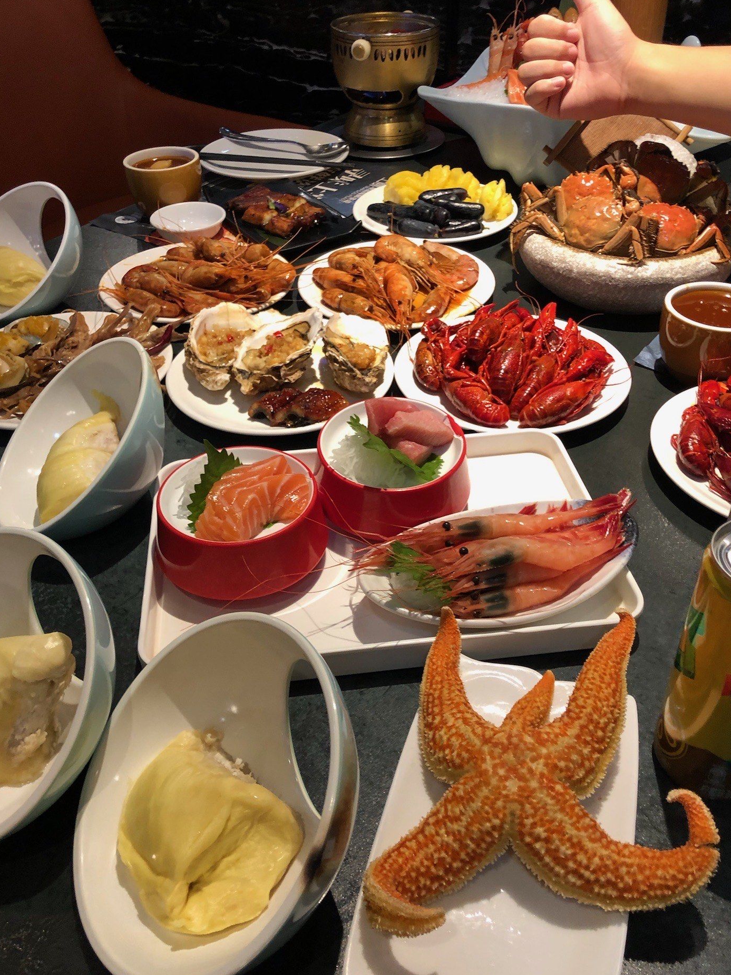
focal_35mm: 31
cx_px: 369
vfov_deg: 58.3
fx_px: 873
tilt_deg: -35.5
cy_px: 457
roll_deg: +1.8
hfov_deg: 45.4
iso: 64
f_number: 1.8
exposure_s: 1/17
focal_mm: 4
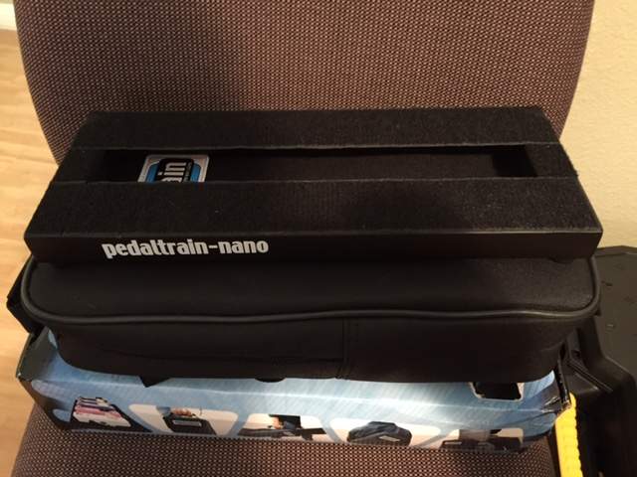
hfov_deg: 61.7
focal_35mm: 29
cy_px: 238
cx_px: 318
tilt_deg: -46.4
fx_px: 534
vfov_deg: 48.2
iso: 500
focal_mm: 4.15
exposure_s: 1/15
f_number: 2.2
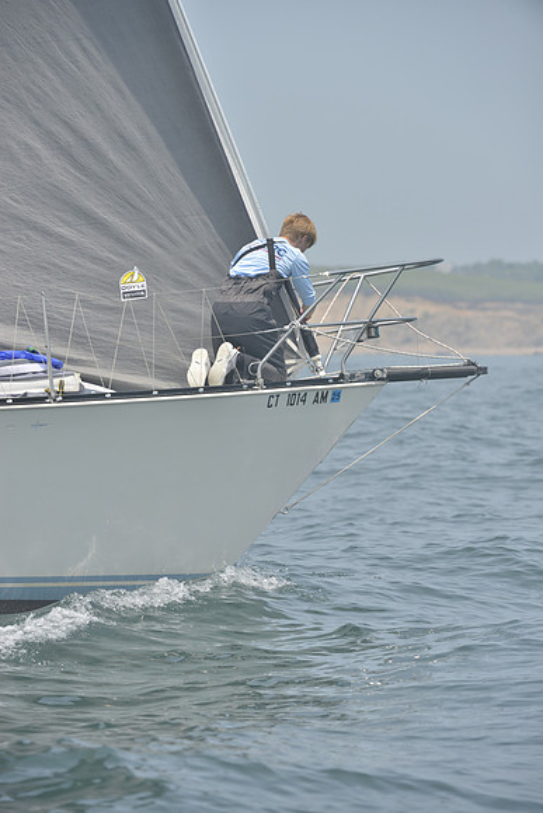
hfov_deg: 6.2
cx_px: 272
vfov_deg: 9.4
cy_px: 406
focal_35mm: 220
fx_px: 4974
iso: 280
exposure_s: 1/1000
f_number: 7.1
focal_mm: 220
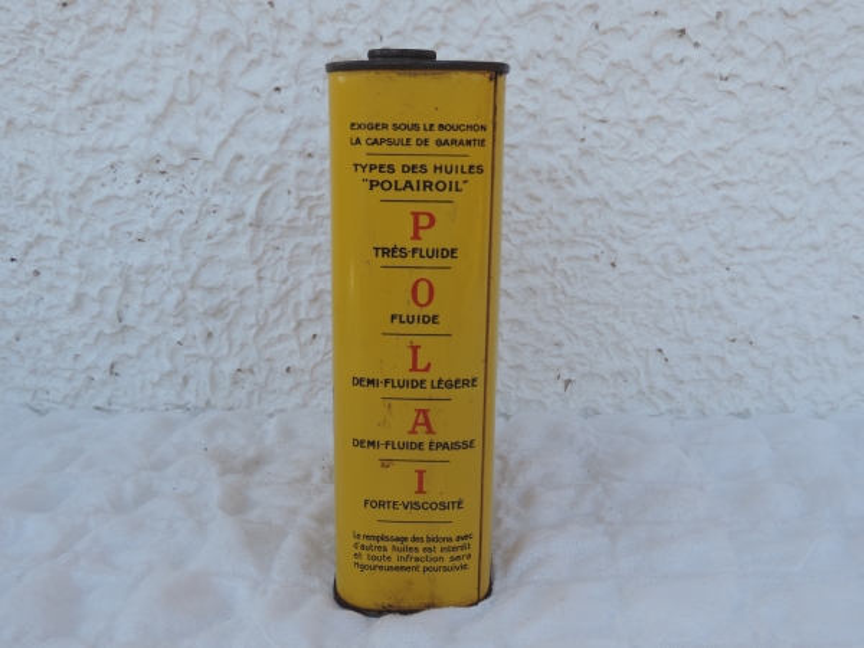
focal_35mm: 33
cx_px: 432
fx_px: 824
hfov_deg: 55.4
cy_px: 324
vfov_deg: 42.9
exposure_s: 1/200
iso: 80
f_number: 3.2
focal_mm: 5.8
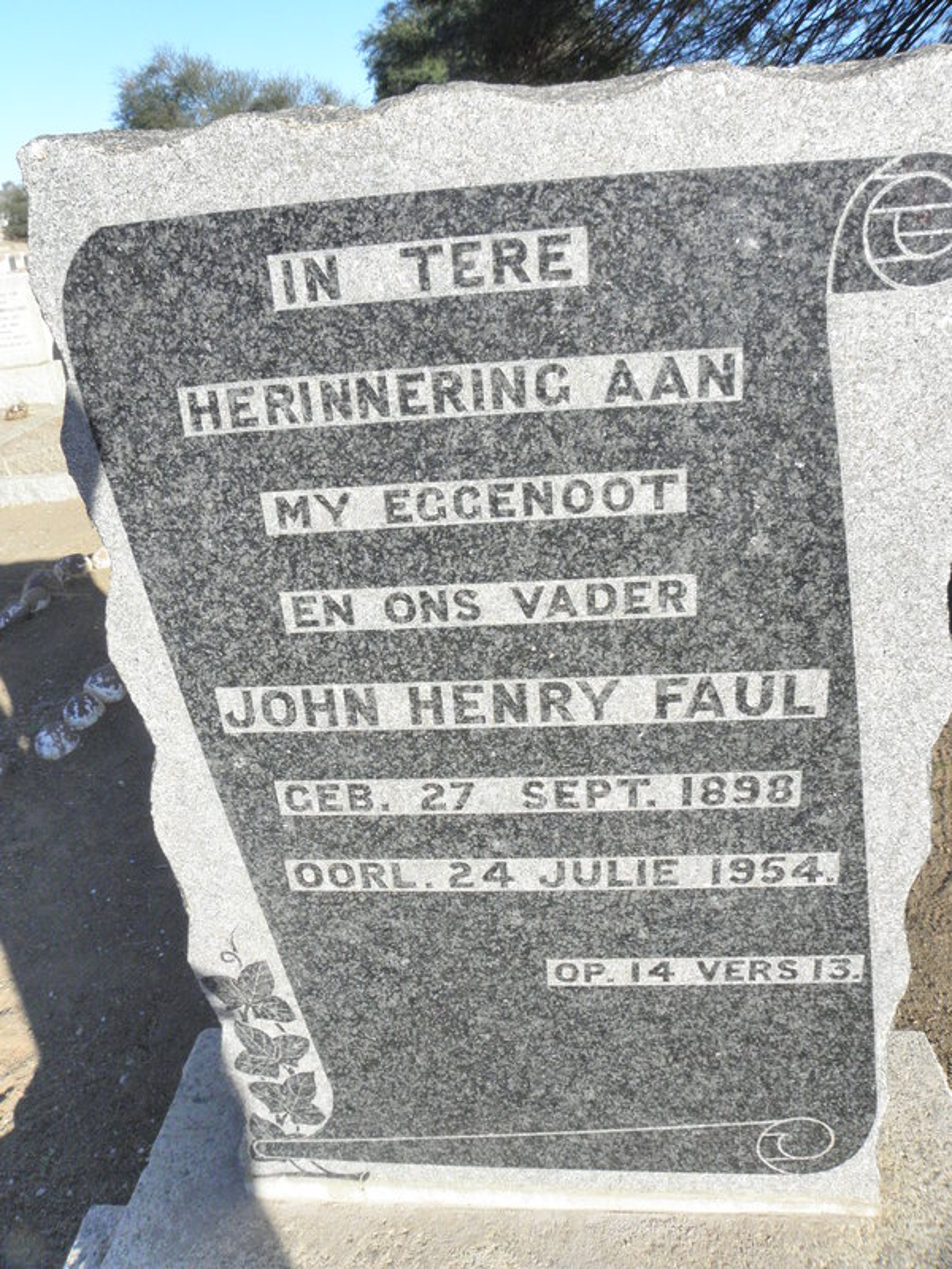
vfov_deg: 67.3
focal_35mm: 26
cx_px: 476
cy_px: 634
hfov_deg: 53.1
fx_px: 953
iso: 200
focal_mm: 4.6
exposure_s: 1/500
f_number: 6.3
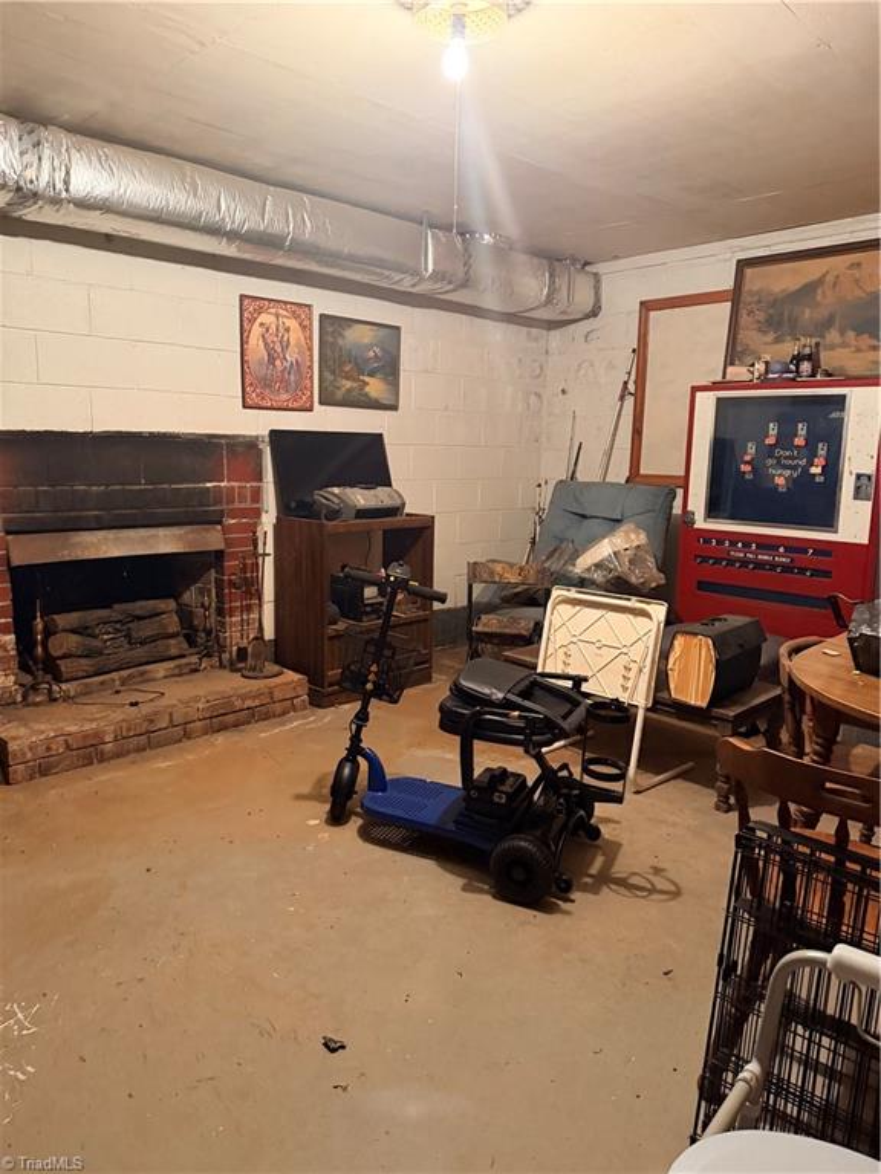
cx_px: 440
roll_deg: -1.3
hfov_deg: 56.8
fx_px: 814
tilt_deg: -10.1
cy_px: 587
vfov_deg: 71.6
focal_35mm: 24
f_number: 1.78
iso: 800
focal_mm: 6.76
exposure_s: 1/30
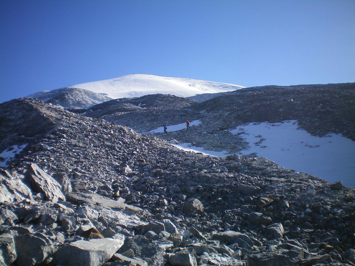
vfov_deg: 37.7
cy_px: 133
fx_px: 390
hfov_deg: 49.0
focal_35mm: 38
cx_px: 178
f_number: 3.1
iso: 64
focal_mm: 6.3
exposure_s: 1/800
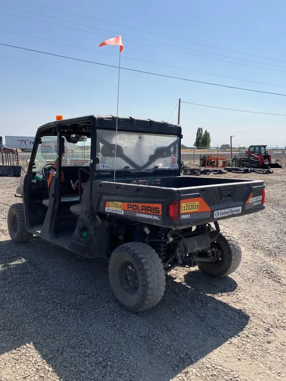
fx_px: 308
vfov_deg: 63.4
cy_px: 190
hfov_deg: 49.8
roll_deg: +0.9
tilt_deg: -6.7
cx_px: 143
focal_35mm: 28
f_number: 1.8
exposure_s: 1/2703
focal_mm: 3.99
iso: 32
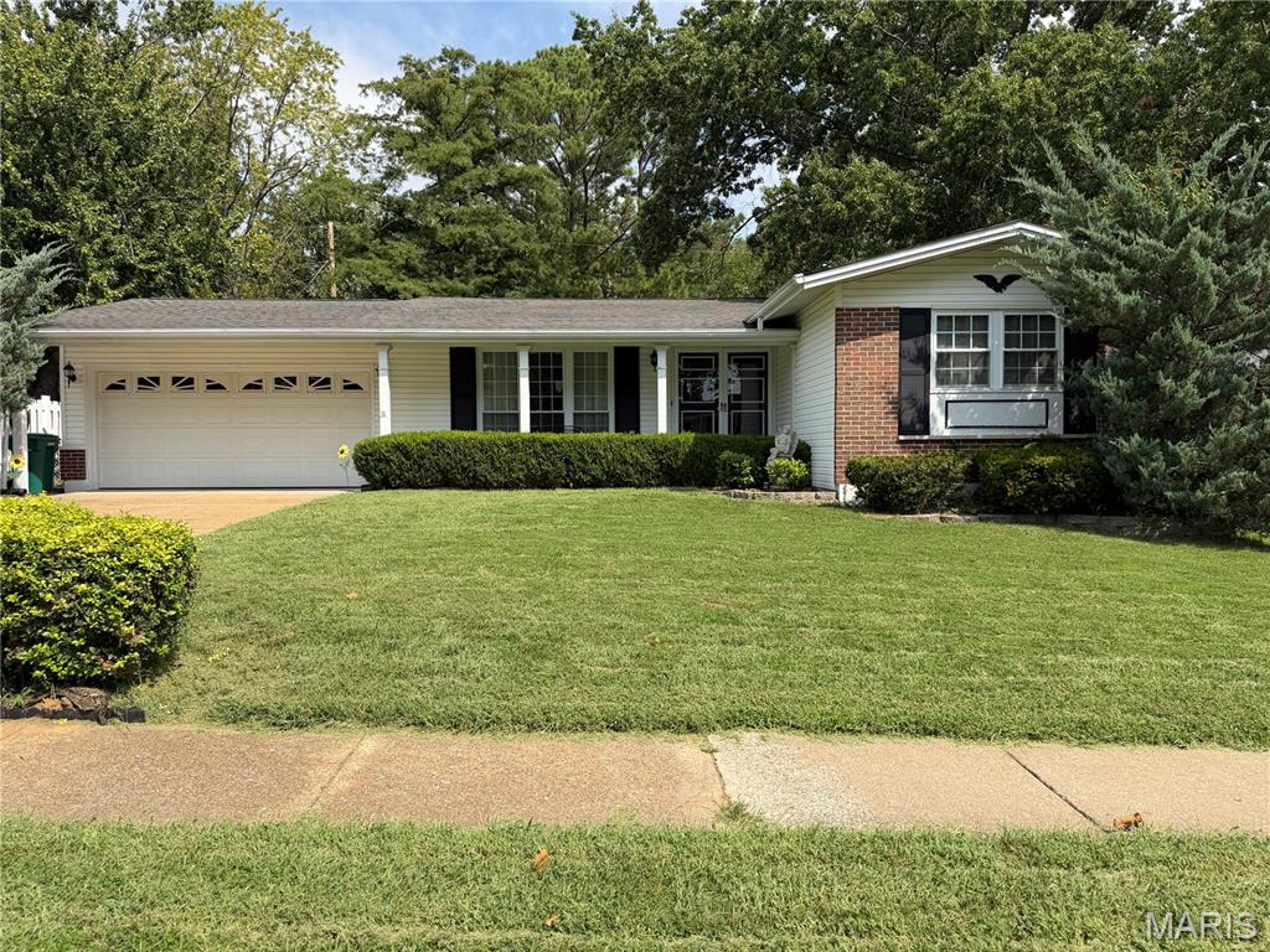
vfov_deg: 56.8
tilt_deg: -2.2
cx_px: 635
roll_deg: +0.3
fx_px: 881
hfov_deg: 71.6
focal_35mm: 24
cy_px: 476
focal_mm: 6.76
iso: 80
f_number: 1.78
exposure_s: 1/4167
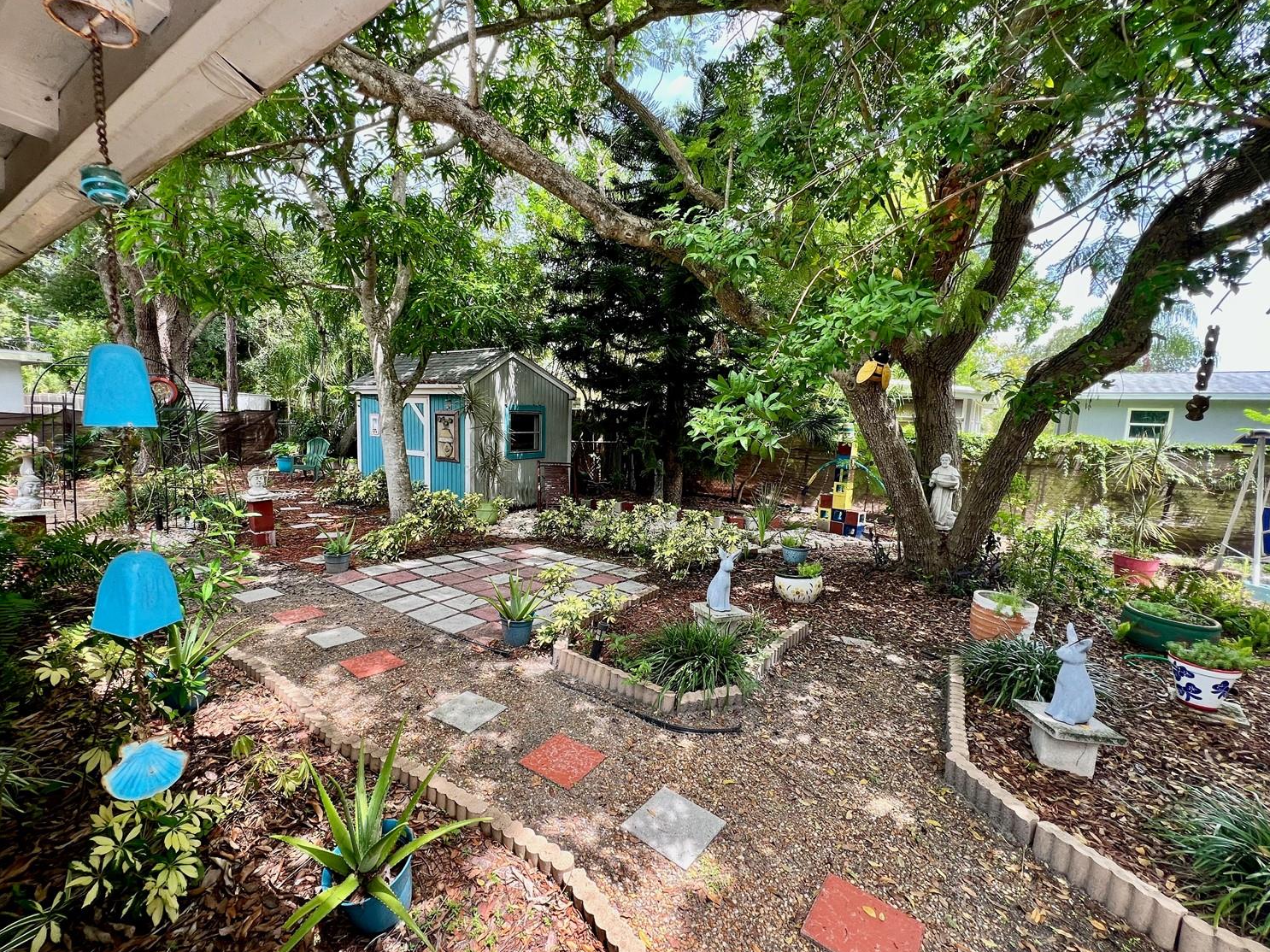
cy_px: 483
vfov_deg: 85.7
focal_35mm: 14
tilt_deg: -8.1
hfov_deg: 102.0
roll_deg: -1.8
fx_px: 514
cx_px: 601
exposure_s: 1/120
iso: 32
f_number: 1.8
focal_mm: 1.57
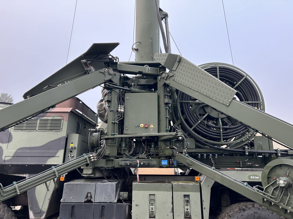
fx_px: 220
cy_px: 110
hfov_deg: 67.3
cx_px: 146
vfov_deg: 53.1
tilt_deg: +14.7
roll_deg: +1.9
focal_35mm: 26
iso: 32
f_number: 1.5
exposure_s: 1/131
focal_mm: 5.7
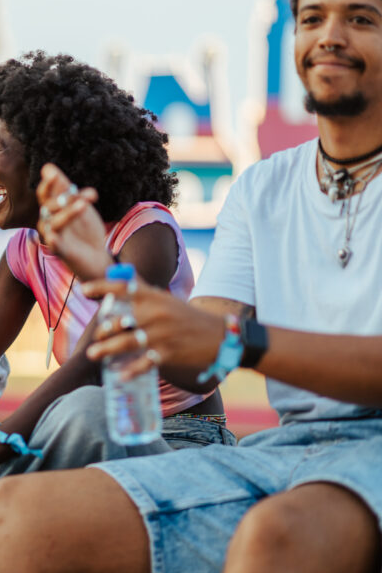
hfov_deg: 9.0
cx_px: 22
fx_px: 2419
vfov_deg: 13.5
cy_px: 244
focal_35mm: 152
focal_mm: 85
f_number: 1.4
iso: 125
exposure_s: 1/500
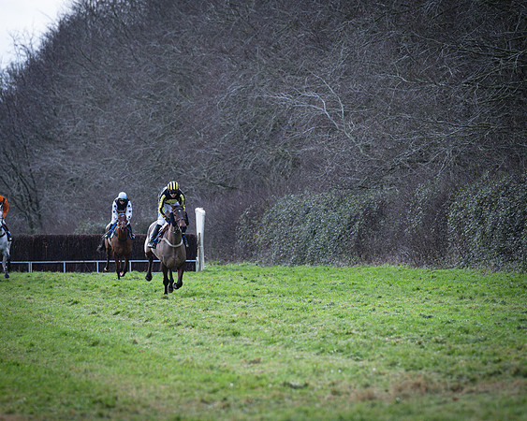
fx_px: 5270
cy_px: 210
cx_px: 242
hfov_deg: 5.7
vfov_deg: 4.6
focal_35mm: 338
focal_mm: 200
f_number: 4
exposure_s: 1/1250
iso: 800
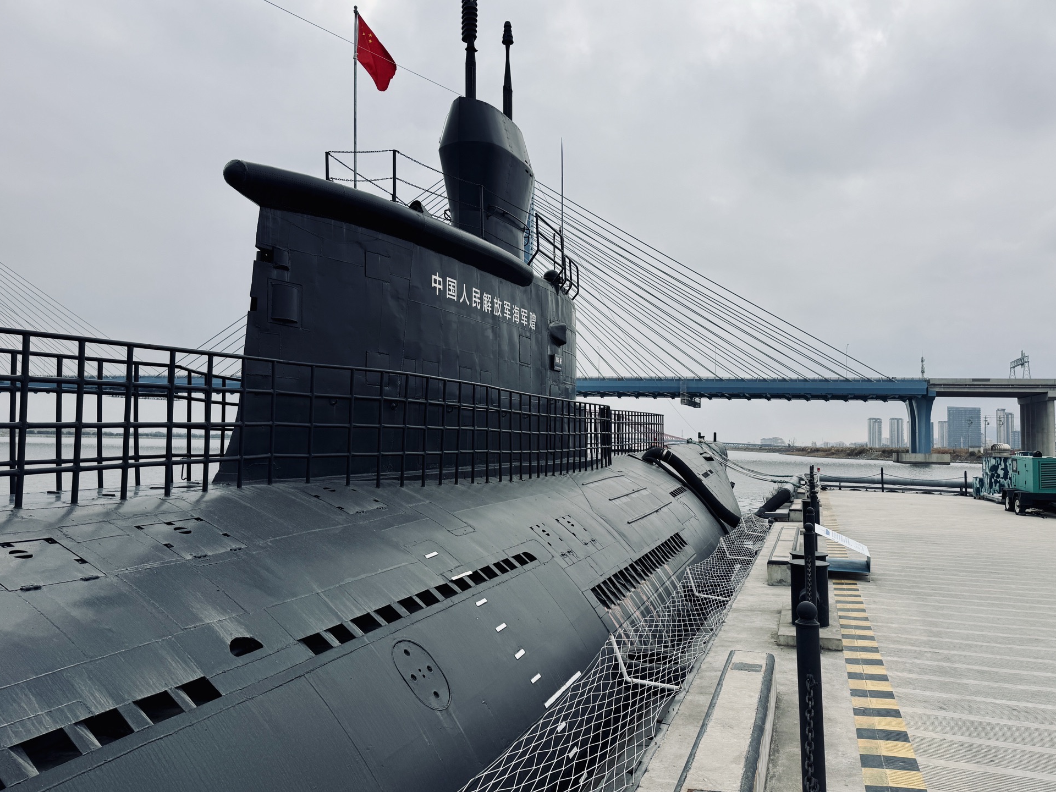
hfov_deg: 69.4
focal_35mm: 25
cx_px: 548
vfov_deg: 54.9
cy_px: 386
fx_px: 763
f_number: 1.78
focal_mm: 6.76
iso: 80
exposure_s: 1/4049
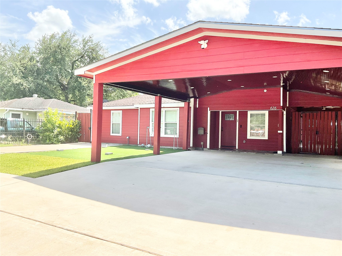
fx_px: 287
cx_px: 171
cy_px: 128
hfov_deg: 61.7
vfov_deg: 48.2
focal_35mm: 29
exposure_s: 1/1534
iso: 16
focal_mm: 3
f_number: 1.8
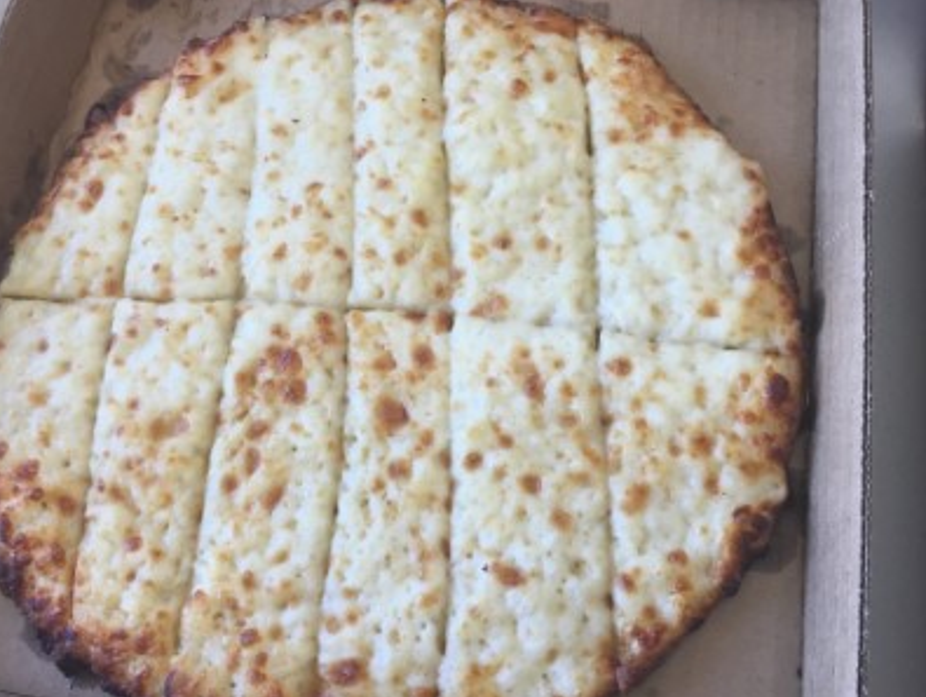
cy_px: 357
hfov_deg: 55.2
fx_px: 884
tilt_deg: -67.6
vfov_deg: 43.0
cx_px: 406
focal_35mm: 33
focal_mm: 4.15
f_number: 2.2
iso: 40
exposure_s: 1/30
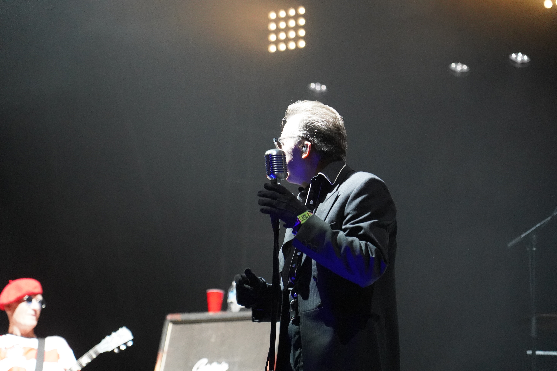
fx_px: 1547
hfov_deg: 20.4
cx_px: 278
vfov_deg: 13.7
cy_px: 186
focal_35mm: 100
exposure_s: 1/160
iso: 8000
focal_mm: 100
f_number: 4
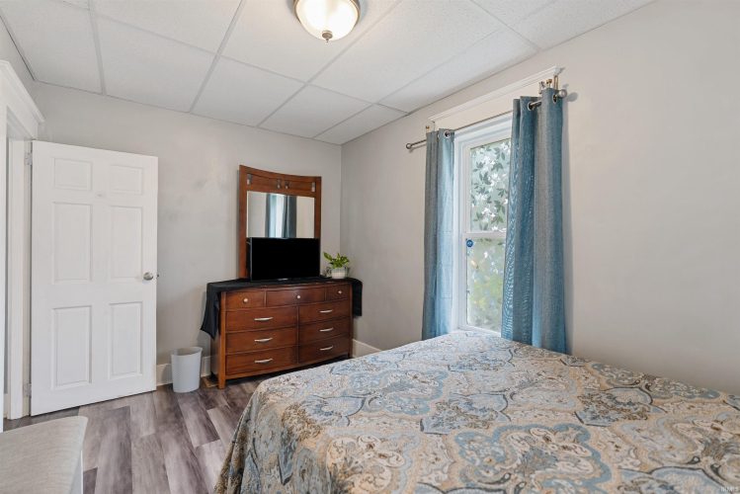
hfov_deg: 96.7
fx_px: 329
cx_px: 370
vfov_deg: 73.8
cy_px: 247
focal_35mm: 16
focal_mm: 16
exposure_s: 1/4
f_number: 2.8
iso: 100
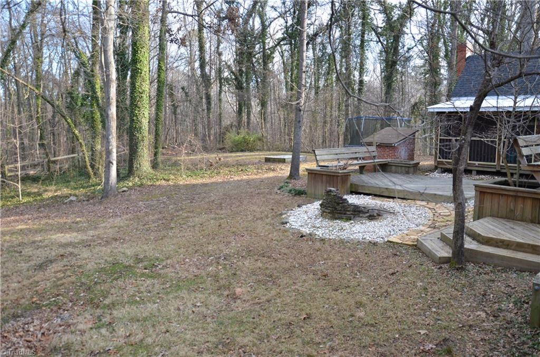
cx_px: 270
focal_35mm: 32
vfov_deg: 41.5
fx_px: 471
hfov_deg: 59.6
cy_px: 178
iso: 200
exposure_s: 1/125
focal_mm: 21
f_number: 5.6
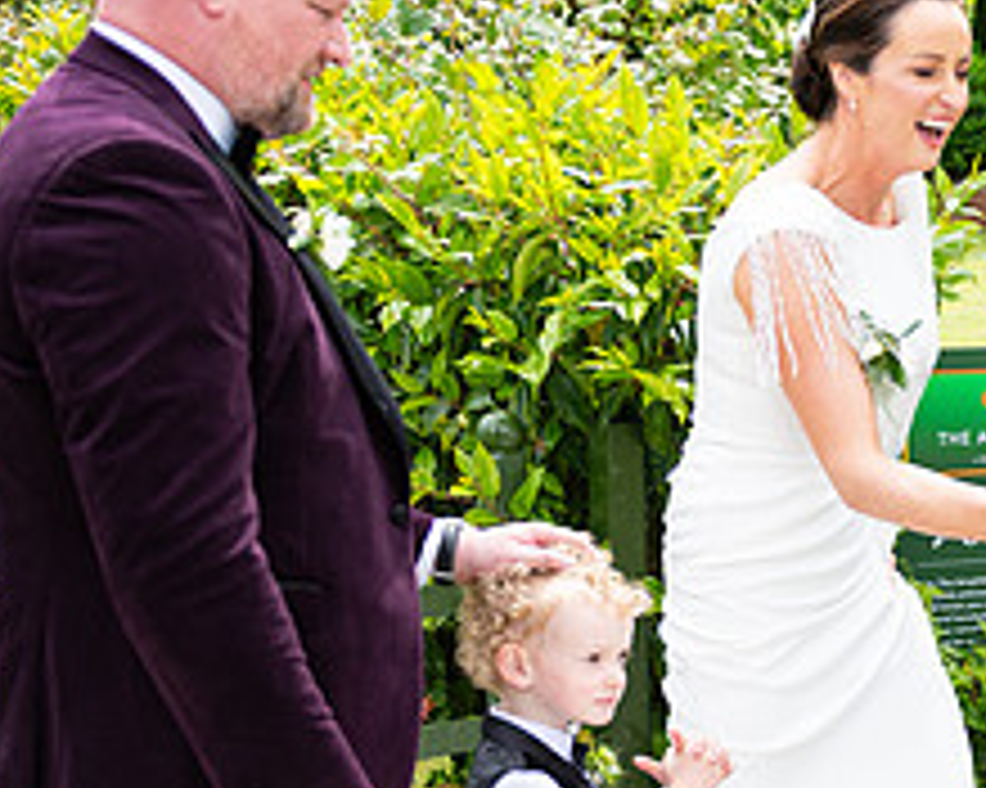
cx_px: 1175
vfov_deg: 21.0
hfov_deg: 24.1
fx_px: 2100
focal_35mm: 72
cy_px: 610
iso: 250
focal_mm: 29
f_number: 3.5
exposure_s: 1/1600
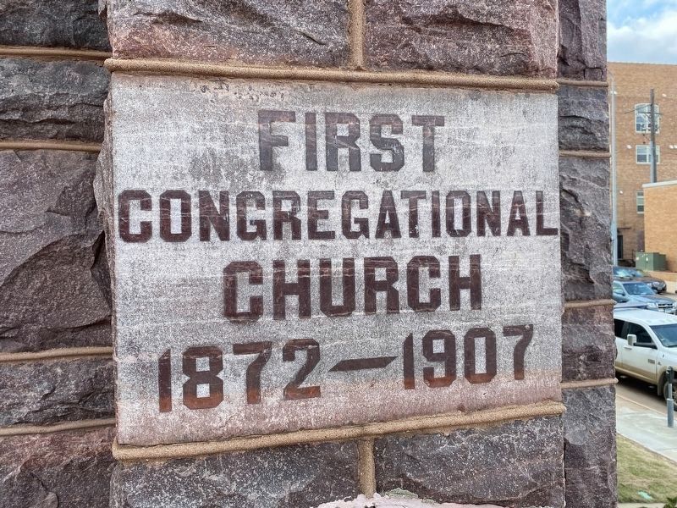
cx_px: 338
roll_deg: +1.2
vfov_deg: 53.1
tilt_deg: +0.1
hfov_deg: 67.3
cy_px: 254
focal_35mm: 26
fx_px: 508
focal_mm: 4.25
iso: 32
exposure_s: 1/534
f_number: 1.8
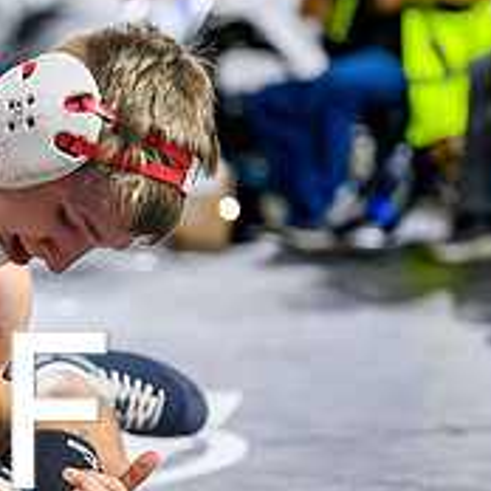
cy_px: 396
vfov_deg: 5.6
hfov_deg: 5.6
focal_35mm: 311
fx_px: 4991
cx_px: -58
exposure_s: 1/640
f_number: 2.8
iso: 3200
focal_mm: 79
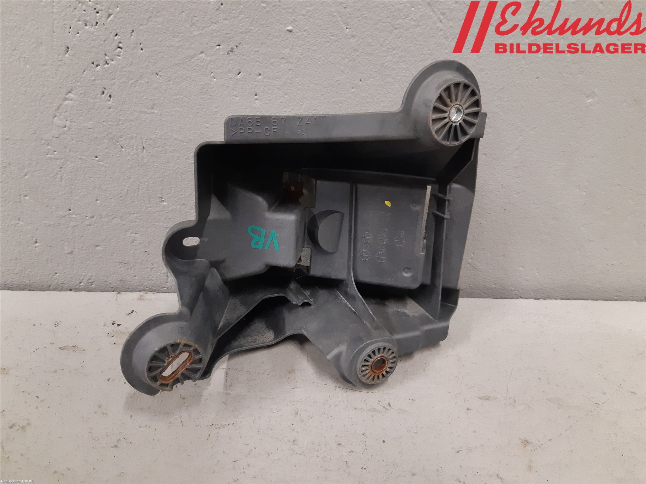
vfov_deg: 53.1
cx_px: 323
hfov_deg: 67.3
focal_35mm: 26
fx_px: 485
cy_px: 242
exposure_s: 1/50
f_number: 1.7
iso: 200
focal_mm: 3.93
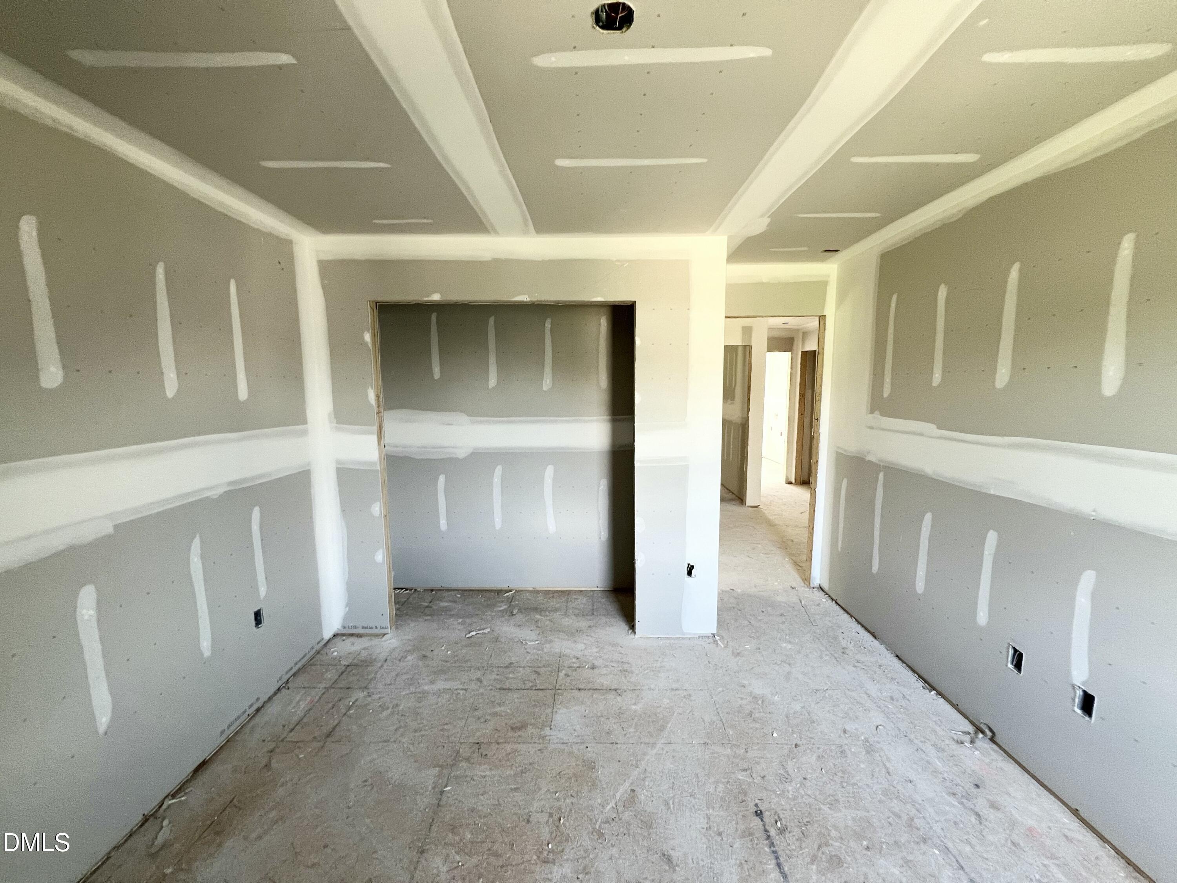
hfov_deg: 106.2
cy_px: 442
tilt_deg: -7.0
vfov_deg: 89.9
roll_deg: +0.4
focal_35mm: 13
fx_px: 442
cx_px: 588
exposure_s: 1/99
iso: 200
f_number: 1.8
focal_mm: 1.57
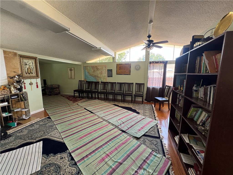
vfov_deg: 85.7
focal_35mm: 14
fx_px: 94
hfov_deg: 102.1
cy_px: 88
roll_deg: -1.5
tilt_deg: -7.6
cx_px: 116
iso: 160
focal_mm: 2.22
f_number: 2.2
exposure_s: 1/99
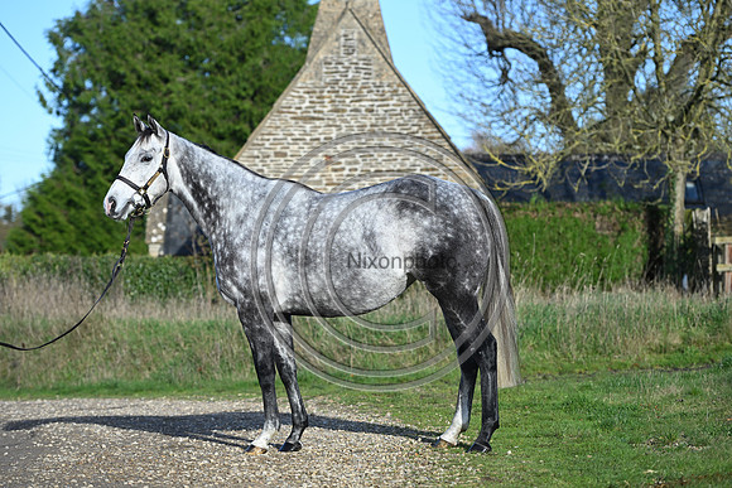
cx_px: 366
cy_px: 244
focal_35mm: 110
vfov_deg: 12.5
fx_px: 2237
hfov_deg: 18.6
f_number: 3.5
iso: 180
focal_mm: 110
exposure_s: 1/1250
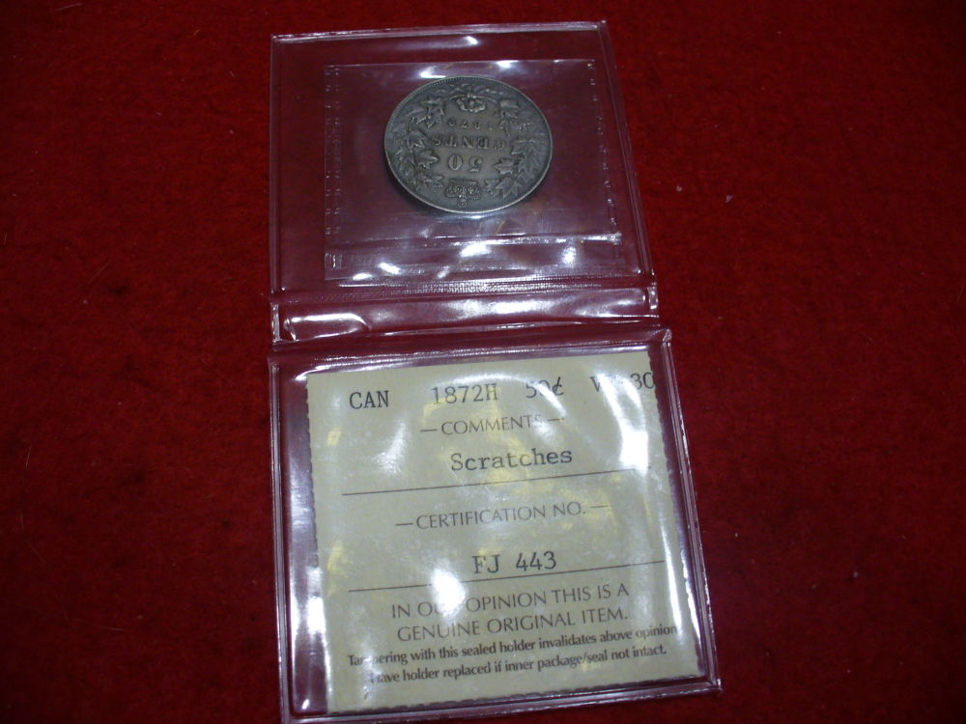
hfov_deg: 50.1
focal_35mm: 37
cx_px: 483
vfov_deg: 38.7
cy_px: 362
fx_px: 1033
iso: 100
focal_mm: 6.1
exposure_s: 1/30
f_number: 2.8
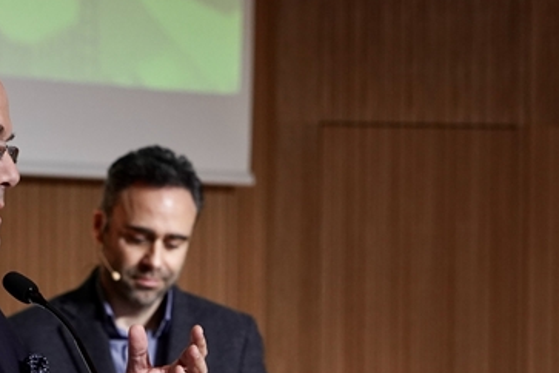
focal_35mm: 179
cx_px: 151
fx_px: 2779
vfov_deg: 7.6
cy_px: 374
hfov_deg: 11.5
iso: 2000
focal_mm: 65
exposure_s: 1/200
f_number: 4
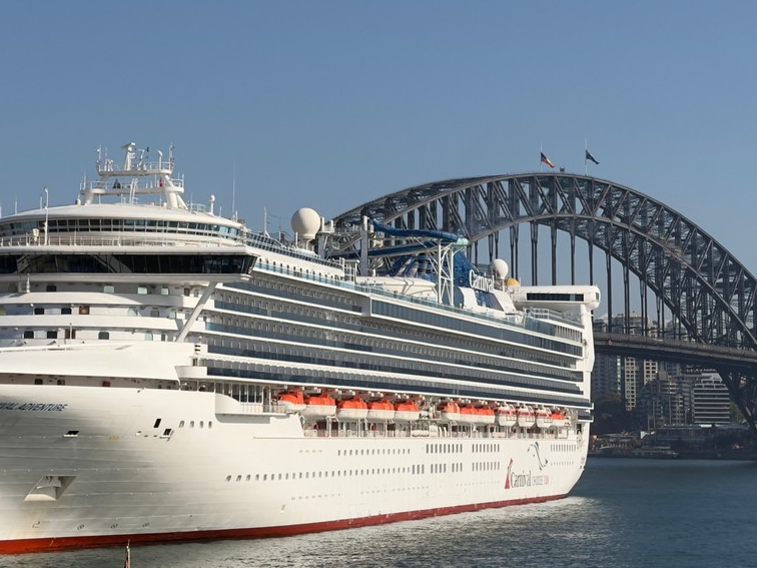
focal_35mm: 65
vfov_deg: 22.5
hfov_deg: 29.8
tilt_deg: +6.9
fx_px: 1421
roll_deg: +0.0
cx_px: 346
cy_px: 194
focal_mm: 6.76
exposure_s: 1/9901
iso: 80
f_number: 1.78
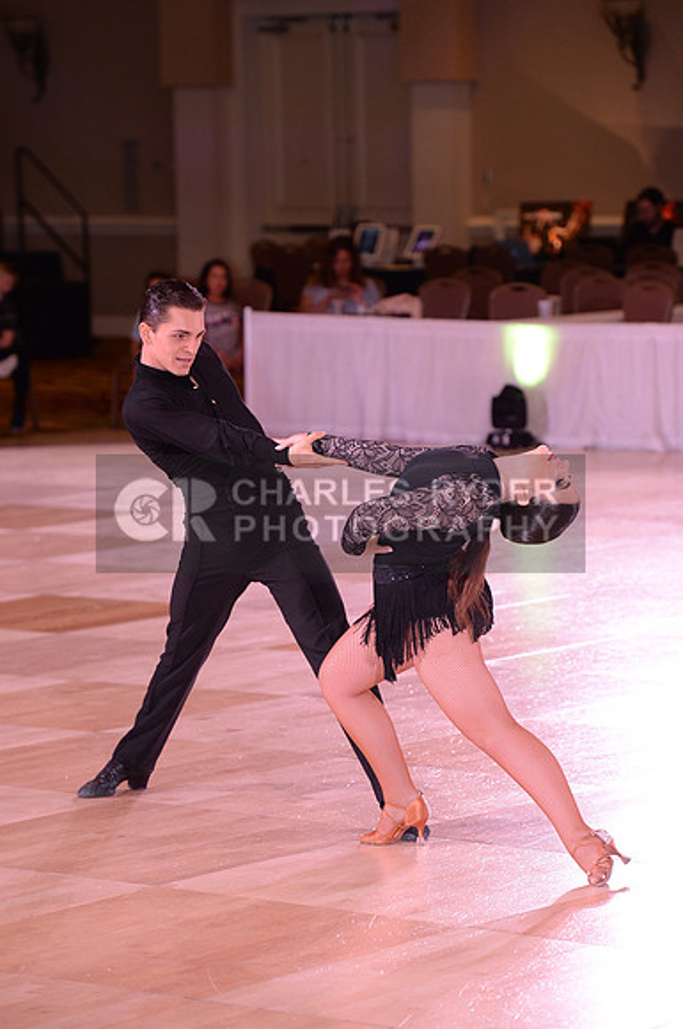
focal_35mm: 160
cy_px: 514
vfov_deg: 12.9
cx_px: 342
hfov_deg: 8.6
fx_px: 4567
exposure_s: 1/250
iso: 1250
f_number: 4.5
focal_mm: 160
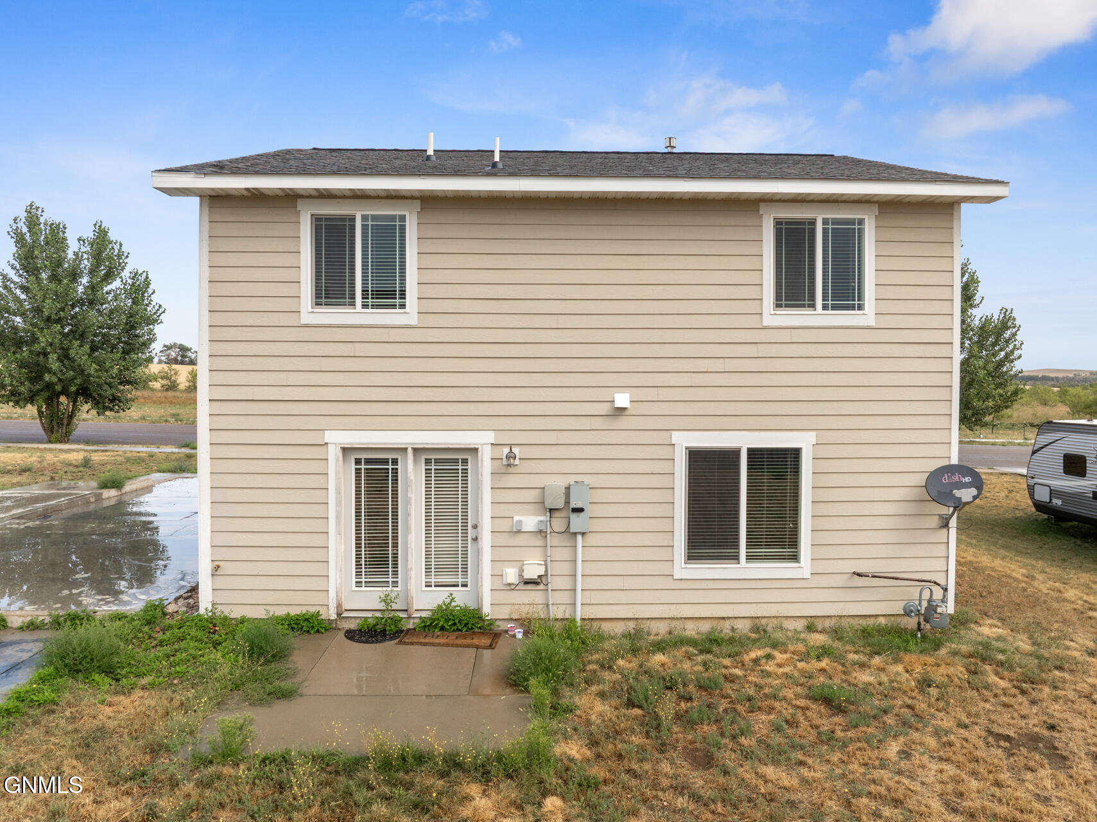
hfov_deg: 71.6
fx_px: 760
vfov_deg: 56.8
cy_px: 411
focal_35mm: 24
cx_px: 548
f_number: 6.3
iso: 100
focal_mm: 12.29
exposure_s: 1/320
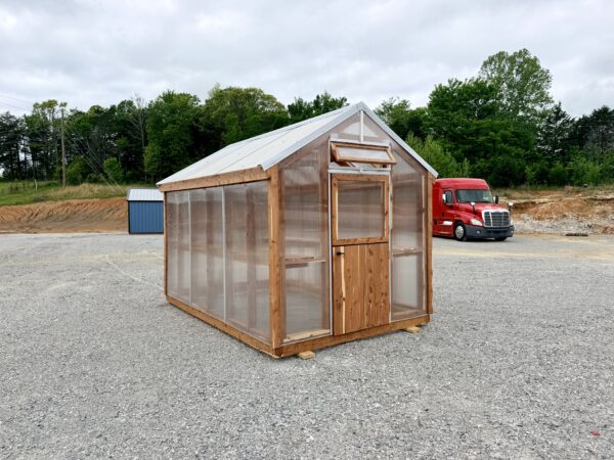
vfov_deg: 56.8
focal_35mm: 24
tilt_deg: -2.9
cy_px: 230
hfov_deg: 71.6
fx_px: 426
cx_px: 307
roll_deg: +0.0
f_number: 1.78
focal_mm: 6.76
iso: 80
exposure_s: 1/4405
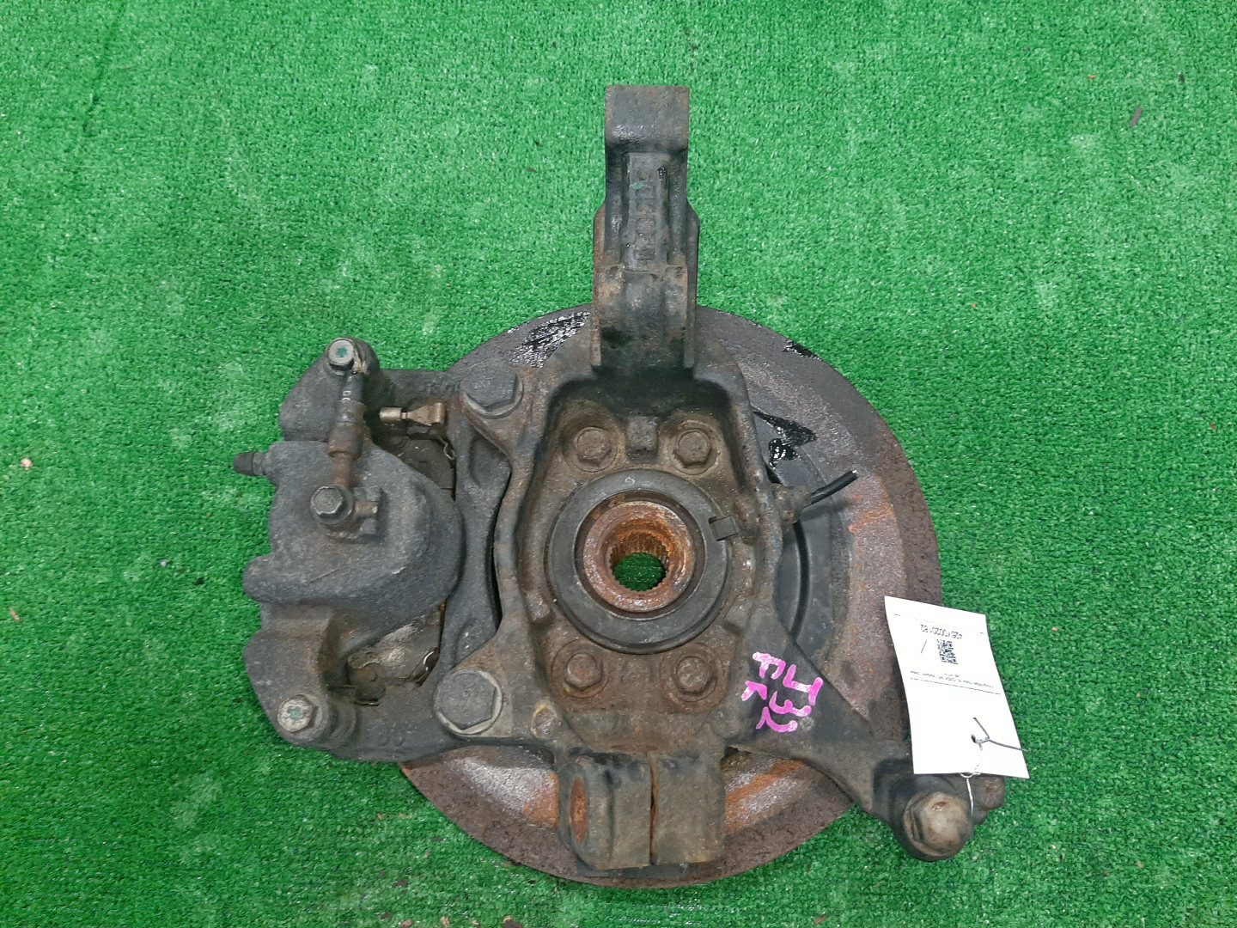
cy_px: 464
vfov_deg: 53.1
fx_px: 929
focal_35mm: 26
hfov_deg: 67.3
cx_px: 618
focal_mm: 3.93
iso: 219
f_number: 1.7
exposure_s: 1/50
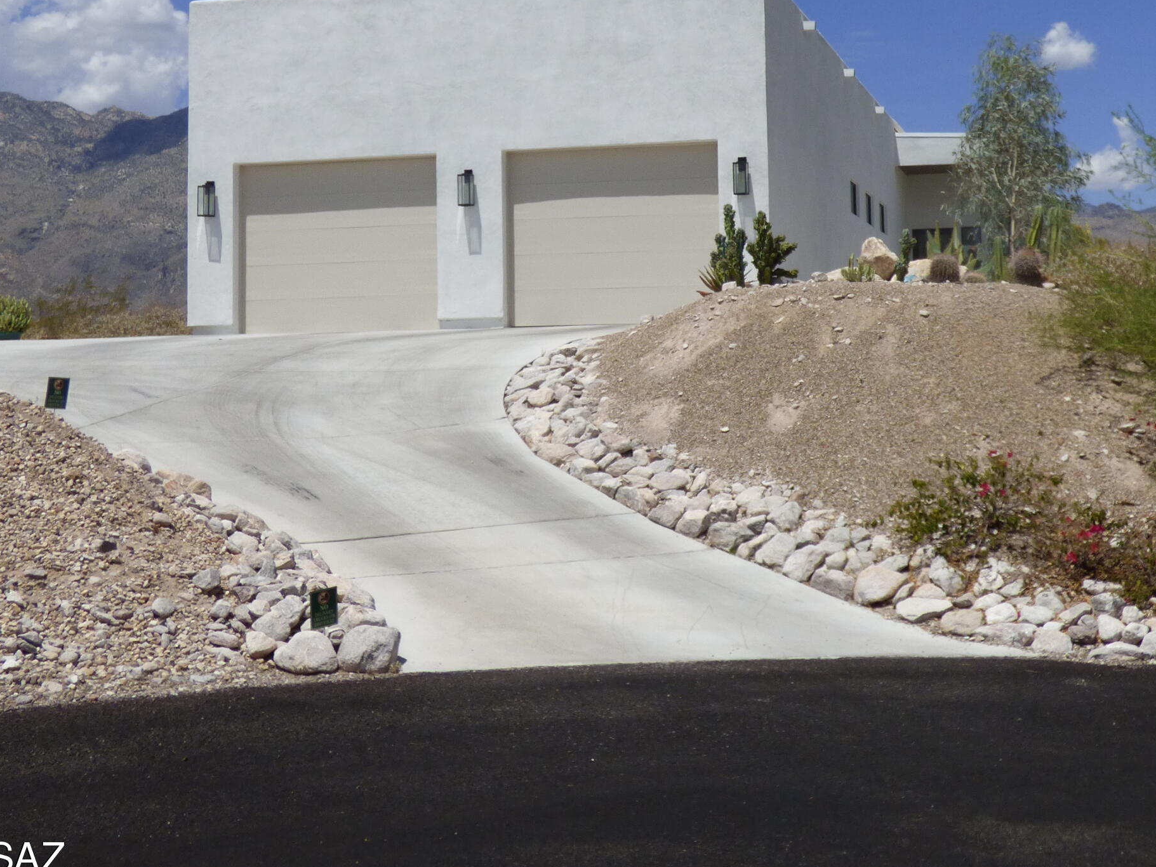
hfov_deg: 34.2
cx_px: 726
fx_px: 1870
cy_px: 209
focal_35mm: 56
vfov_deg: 25.8
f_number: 4
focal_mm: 5.97
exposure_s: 1/2000
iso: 100
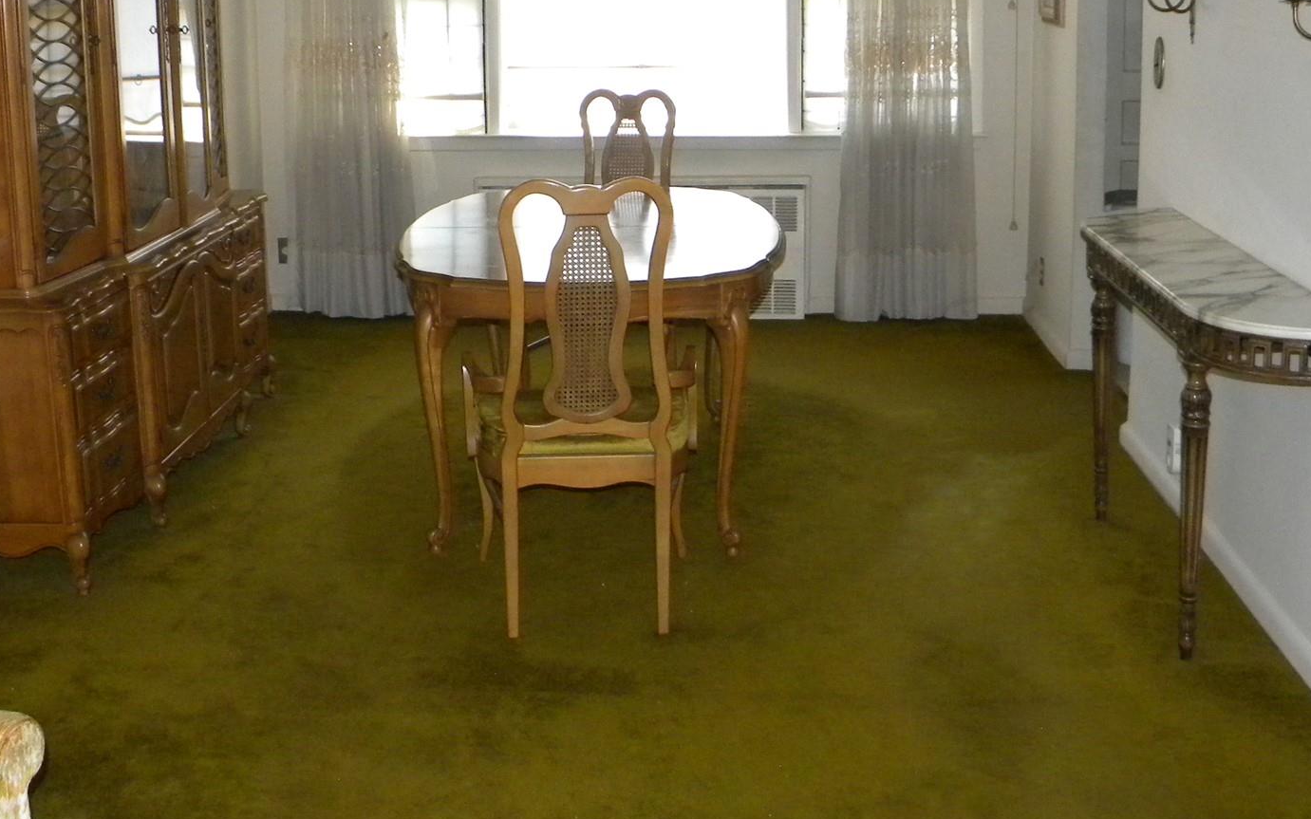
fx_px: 1572
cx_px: 586
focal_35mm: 44
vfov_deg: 28.8
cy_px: 202
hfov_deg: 45.2
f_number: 3.5
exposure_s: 1/44.3
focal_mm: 5
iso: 400
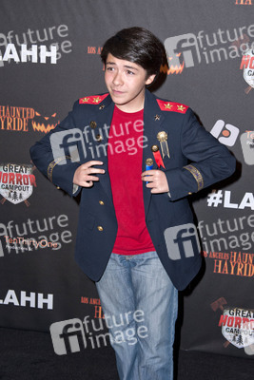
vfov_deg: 48.4
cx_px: 127
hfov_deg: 33.4
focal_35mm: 40
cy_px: 190
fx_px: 423
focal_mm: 40
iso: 400
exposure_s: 1/400
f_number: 4.5
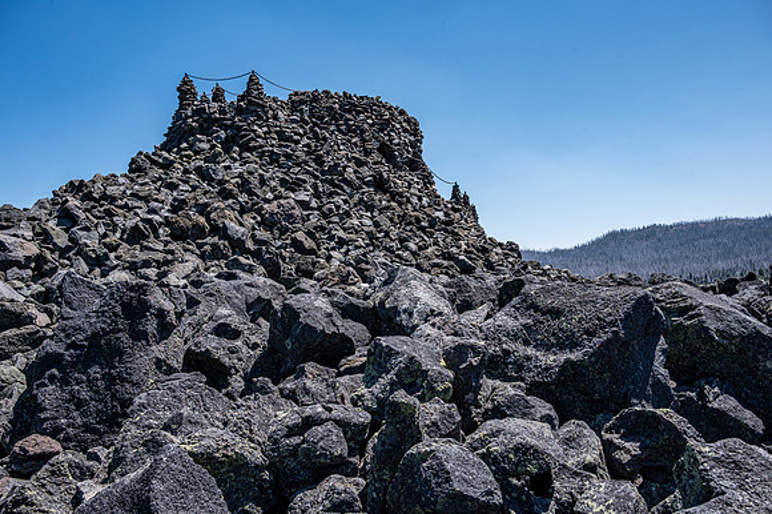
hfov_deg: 65.5
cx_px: 386
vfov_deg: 46.4
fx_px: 600
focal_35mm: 28
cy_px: 257
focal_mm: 28
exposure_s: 1/400
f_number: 10
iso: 125
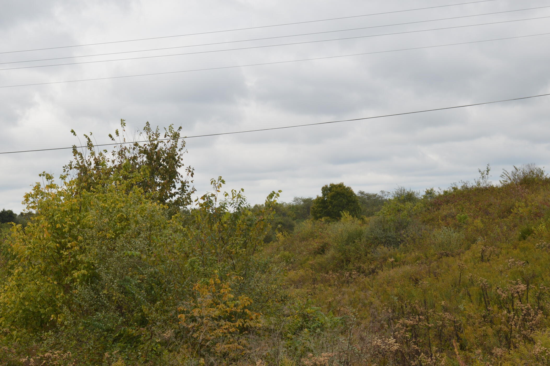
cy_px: 218
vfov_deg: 22.5
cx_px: 271
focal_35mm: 60
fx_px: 916
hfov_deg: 33.4
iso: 100
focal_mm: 28
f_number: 6.3
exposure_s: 1/200
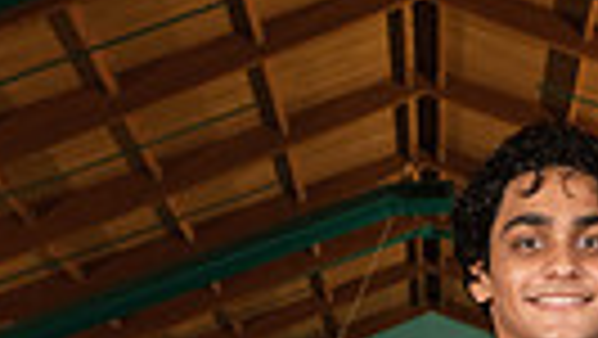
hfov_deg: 14.3
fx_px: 2364
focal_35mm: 149
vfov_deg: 7.4
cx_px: 549
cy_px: 942
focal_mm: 42
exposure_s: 1/250
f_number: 7.1
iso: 800
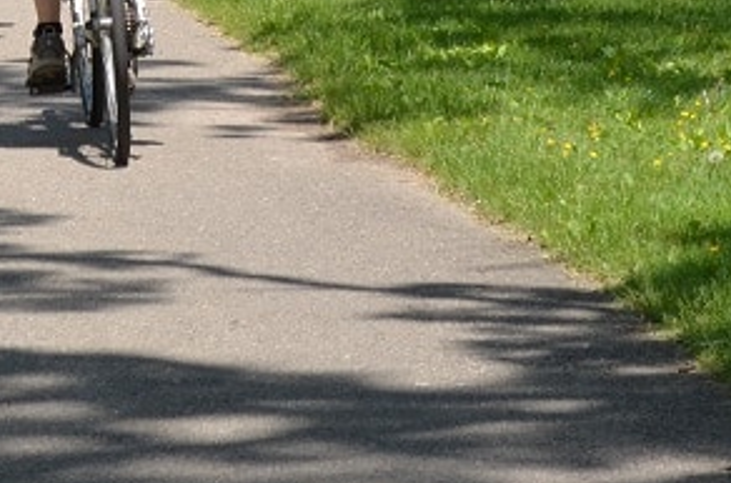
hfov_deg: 6.1
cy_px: -450
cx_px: 195
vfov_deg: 4.0
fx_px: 6866
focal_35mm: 339
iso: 110
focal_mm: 55
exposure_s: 1/250
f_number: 8
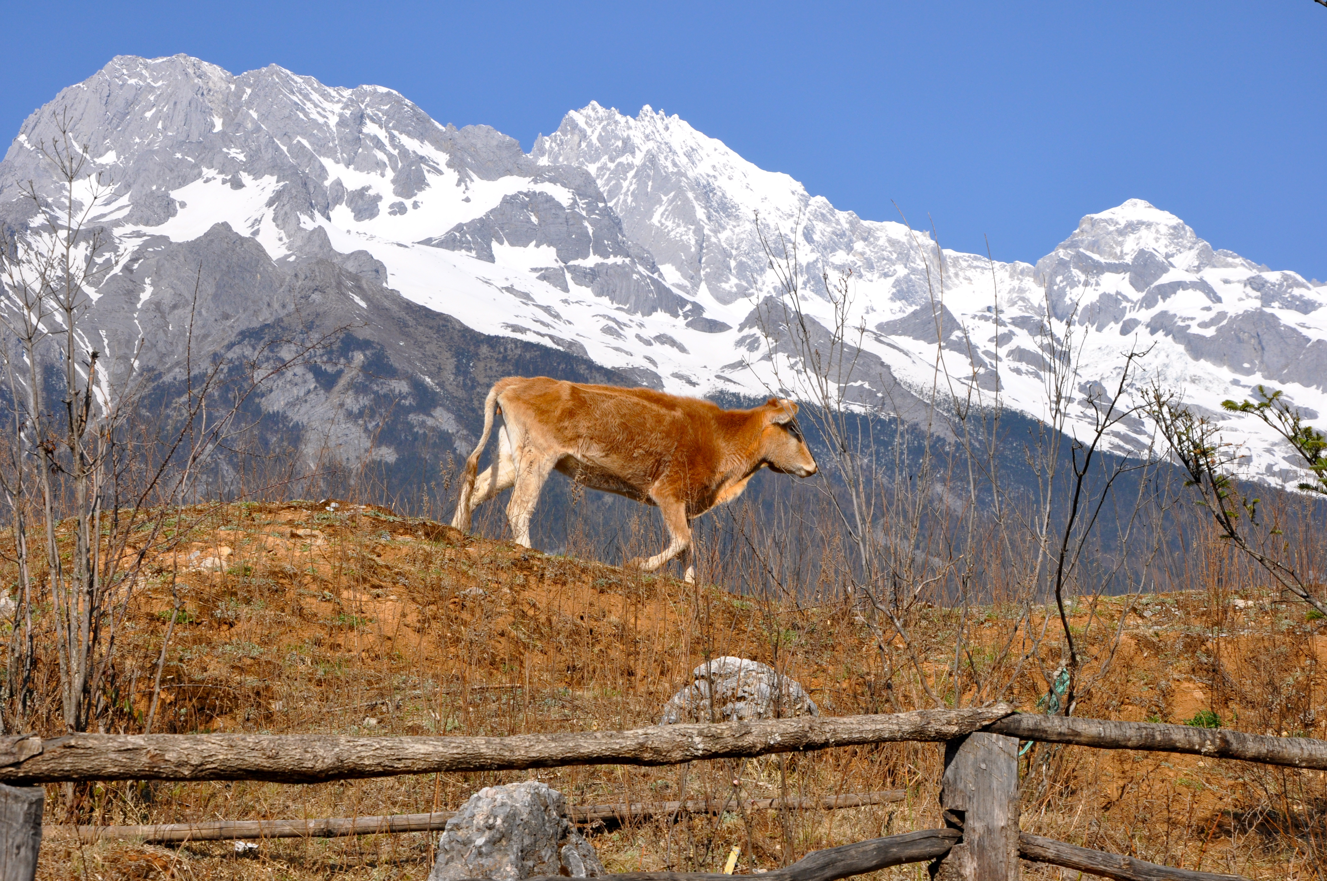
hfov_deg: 23.4
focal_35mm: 87
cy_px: 440
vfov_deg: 15.7
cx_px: 664
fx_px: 3203
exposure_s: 1/640
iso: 400
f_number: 13
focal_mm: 58
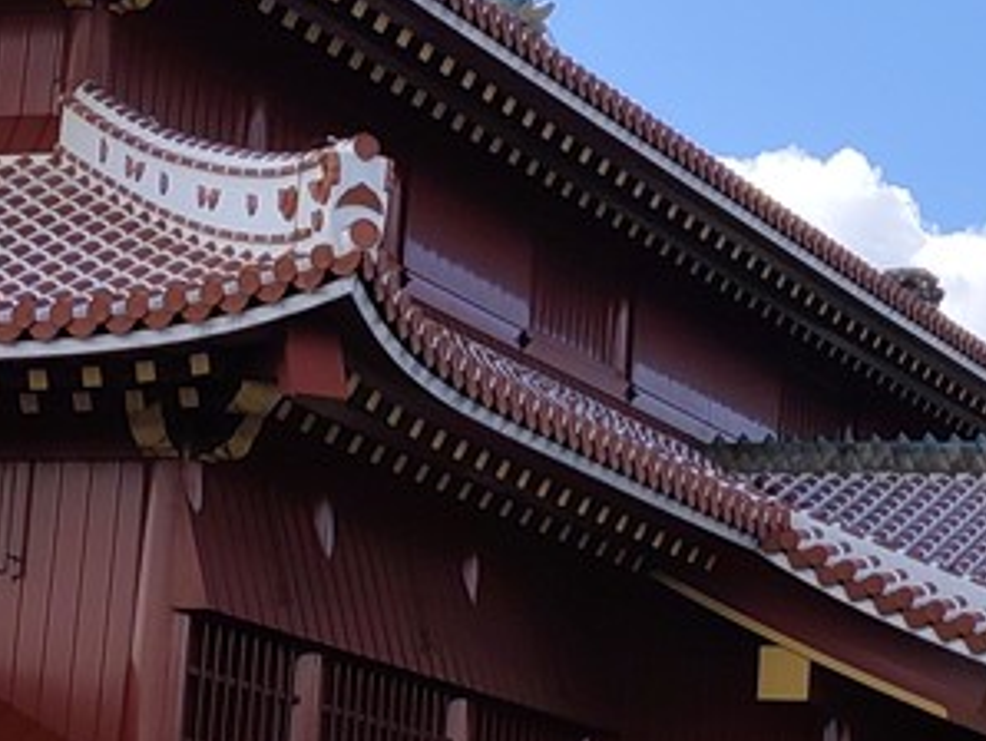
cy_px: 175
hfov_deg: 12.5
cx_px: 708
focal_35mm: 158
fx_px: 4504
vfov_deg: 9.4
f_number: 1.7
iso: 50
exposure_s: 1/912
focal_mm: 6.07
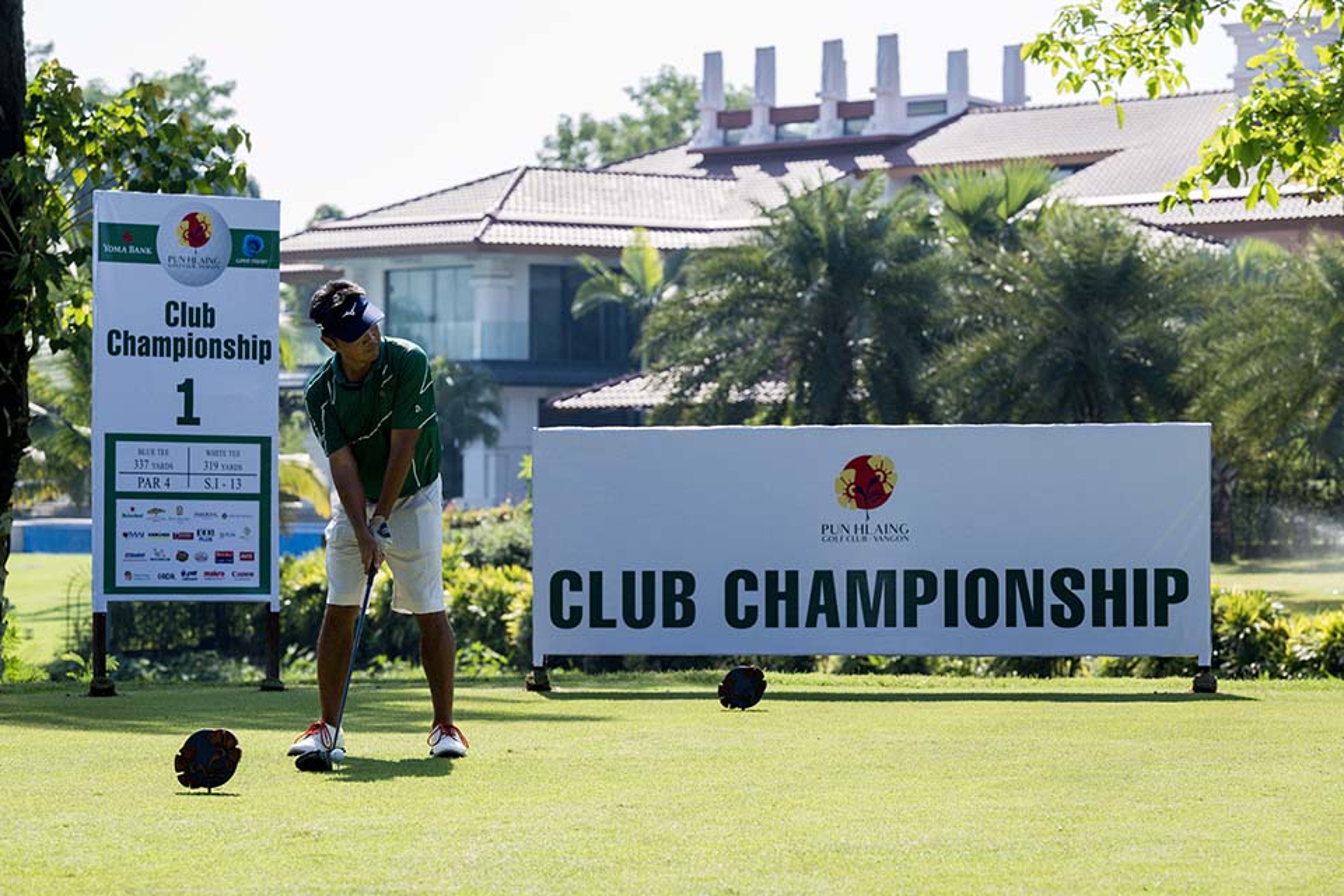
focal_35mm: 125
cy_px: 448
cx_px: 672
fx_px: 4666
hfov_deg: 16.4
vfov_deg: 11.0
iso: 1000
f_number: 6.3
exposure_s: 1/2000
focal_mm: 125
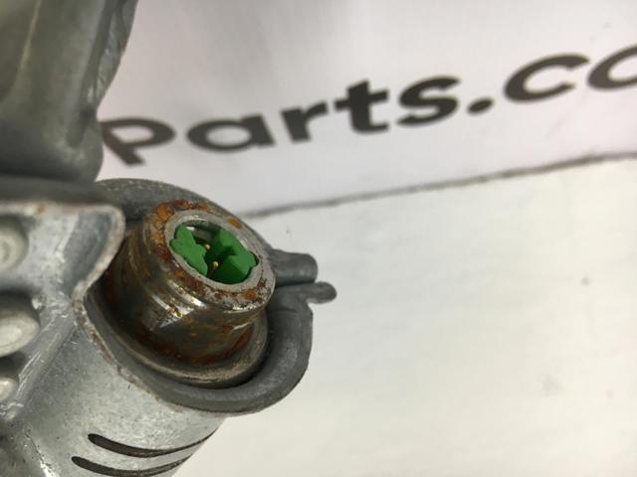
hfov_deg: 61.7
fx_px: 534
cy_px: 238
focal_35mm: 29
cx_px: 318
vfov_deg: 48.2
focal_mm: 4.15
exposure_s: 1/33
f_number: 2.2
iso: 32
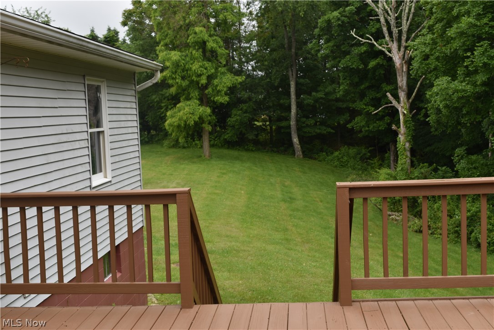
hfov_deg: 43.6
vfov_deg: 29.9
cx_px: 247
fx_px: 617
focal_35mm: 45
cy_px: 165
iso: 100
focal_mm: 30
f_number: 8
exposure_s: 1/200
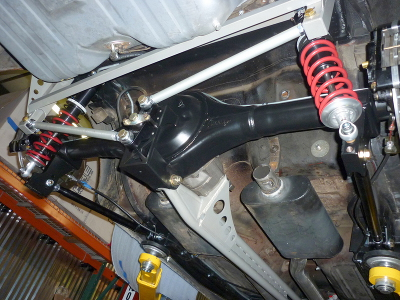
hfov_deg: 55.4
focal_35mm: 33
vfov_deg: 42.9
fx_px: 381
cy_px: 150
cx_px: 200
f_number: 2.8
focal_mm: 5.5
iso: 160
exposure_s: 1/30
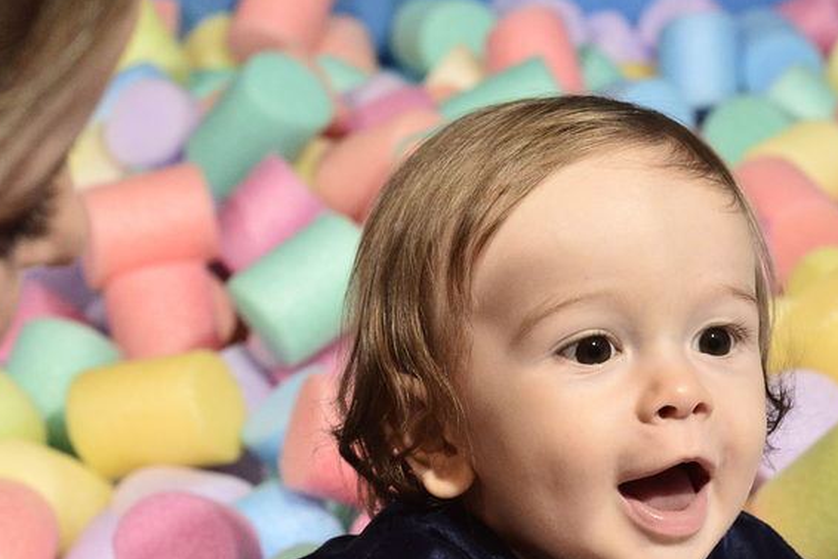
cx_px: 699
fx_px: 2469
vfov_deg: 12.8
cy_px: 541
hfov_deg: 19.0
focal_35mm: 106
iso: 2500
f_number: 4.5
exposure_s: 1/100
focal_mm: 50
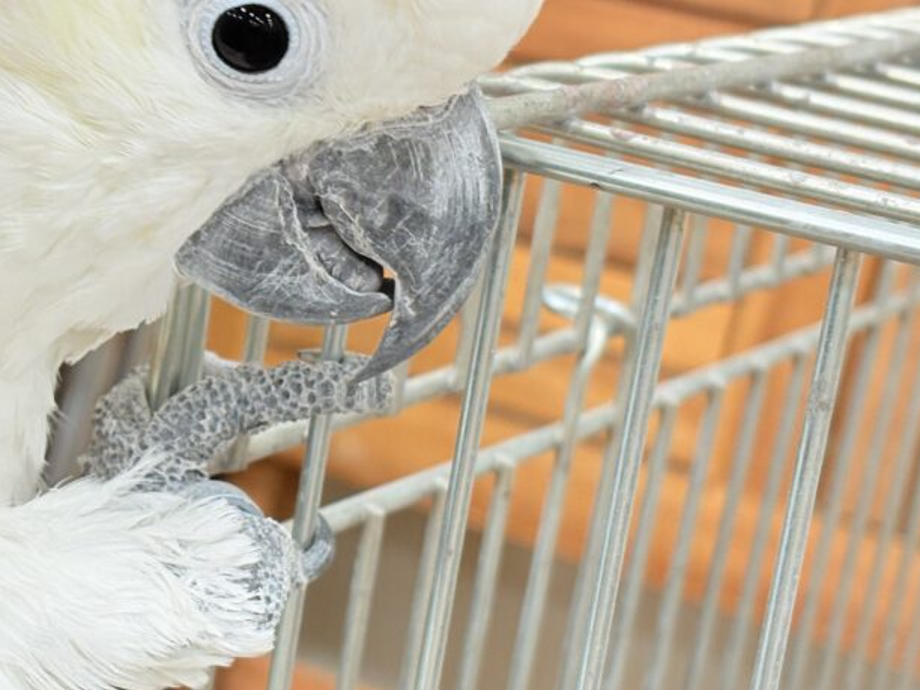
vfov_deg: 14.5
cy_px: 340
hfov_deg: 19.1
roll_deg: -6.5
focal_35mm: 102
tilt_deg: -14.2
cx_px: 227
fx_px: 2711
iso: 40
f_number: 1.6
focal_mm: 5.96
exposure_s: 1/50
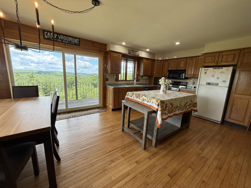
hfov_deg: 102.1
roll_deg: -2.3
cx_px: 126
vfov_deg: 85.7
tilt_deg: -10.3
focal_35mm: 14
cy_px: 94
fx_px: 102
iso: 80
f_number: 2.2
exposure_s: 1/120
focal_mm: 2.22
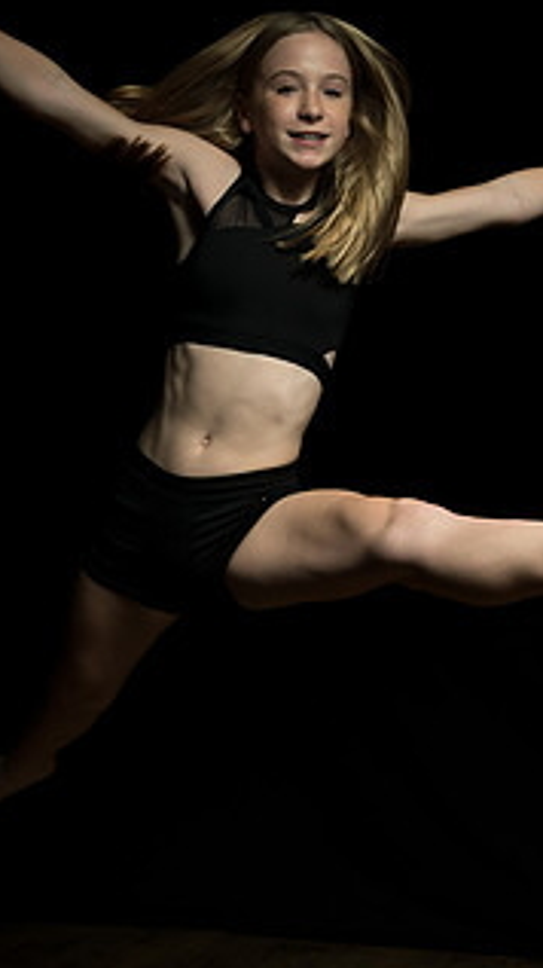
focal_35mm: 82
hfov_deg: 14.7
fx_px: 2102
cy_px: 657
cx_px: 240
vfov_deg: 25.8
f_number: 9
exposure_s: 1/250
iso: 200
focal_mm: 31
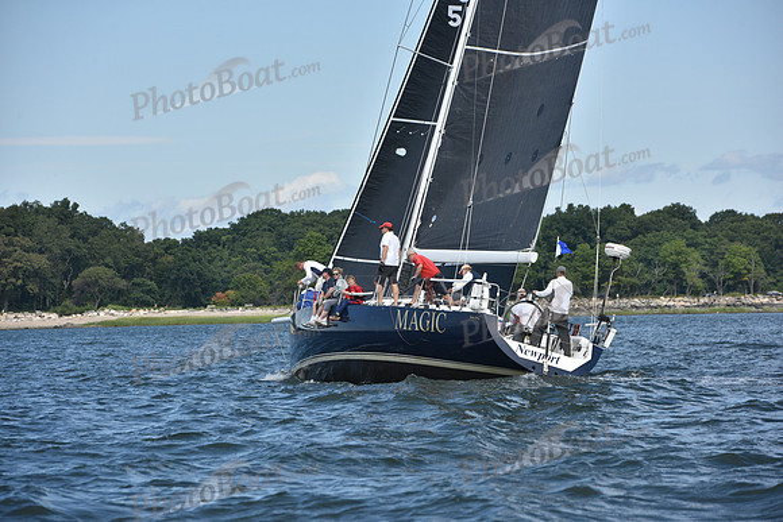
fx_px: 4351
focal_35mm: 200
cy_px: 261
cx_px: 392
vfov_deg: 6.9
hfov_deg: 10.3
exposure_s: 1/1000
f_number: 9
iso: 320
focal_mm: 200
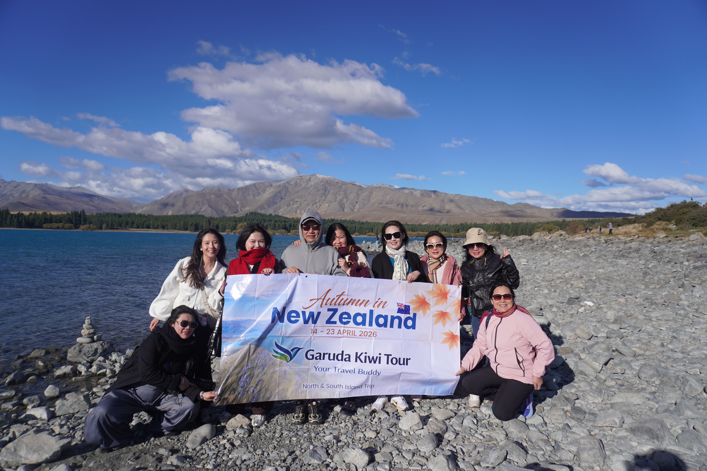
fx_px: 471
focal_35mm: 24
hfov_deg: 73.7
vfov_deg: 53.1
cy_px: 236
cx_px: 354
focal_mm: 16
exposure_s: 1/2000
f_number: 4.5
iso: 100
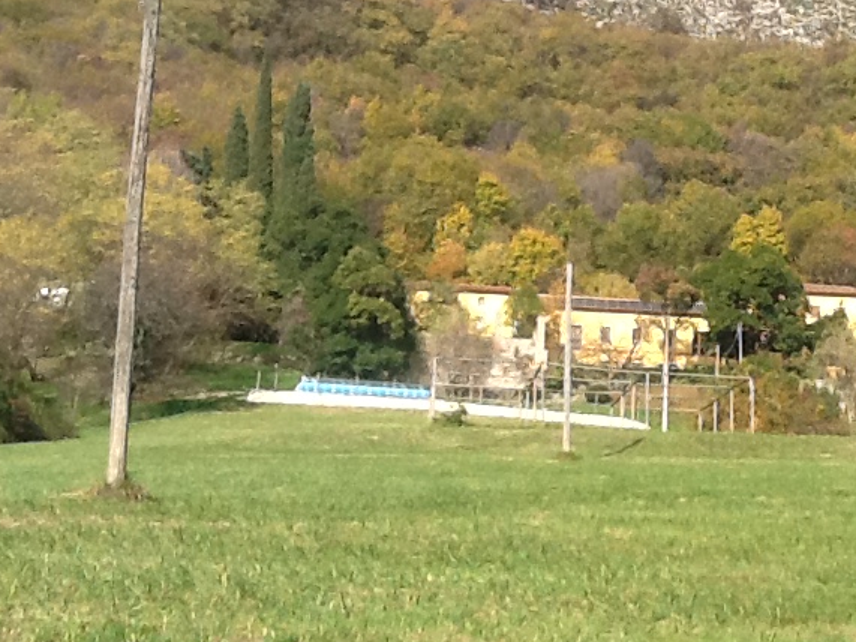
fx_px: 1830
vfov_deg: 19.9
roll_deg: -1.6
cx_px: 696
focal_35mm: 74
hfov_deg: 25.8
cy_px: 288
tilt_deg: +13.4
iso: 40
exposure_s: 1/810
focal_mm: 2.03
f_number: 2.4
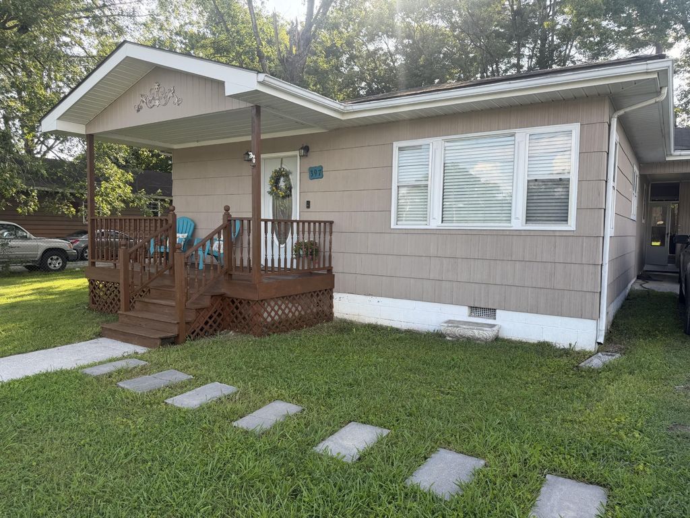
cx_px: 345
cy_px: 259
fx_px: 478
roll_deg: -1.2
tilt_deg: -3.3
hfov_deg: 71.6
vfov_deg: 56.8
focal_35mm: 24
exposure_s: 1/979
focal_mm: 6.76
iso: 100
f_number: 1.78
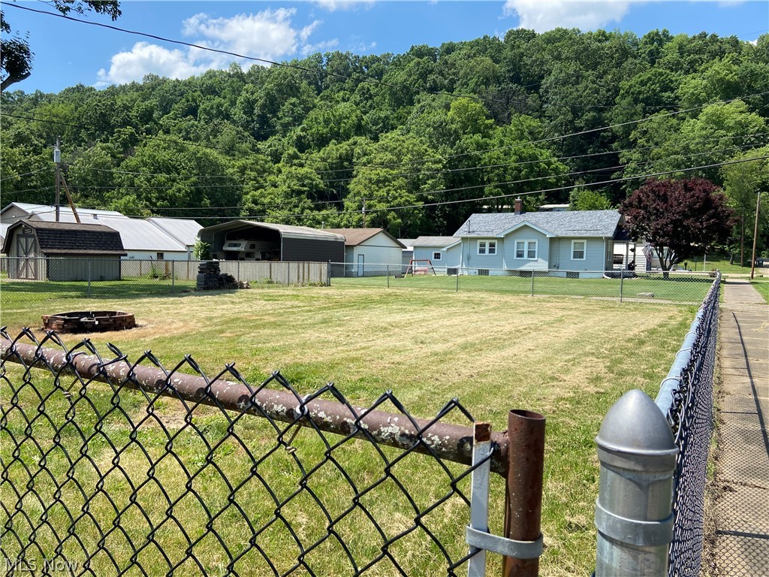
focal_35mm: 26
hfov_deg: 67.3
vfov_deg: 53.1
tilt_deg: -1.8
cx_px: 384
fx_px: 578
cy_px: 288
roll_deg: -1.3
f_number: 1.8
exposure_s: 1/1754
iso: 32
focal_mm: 4.25
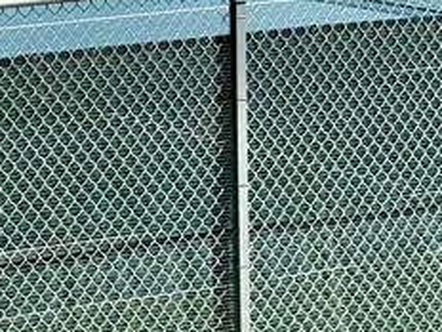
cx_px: -288
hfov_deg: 9.0
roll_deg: +2.0
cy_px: -292
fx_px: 2707
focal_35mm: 212
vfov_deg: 6.8
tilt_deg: -0.2
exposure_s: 1/5587
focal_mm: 6.76
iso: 64
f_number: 1.78
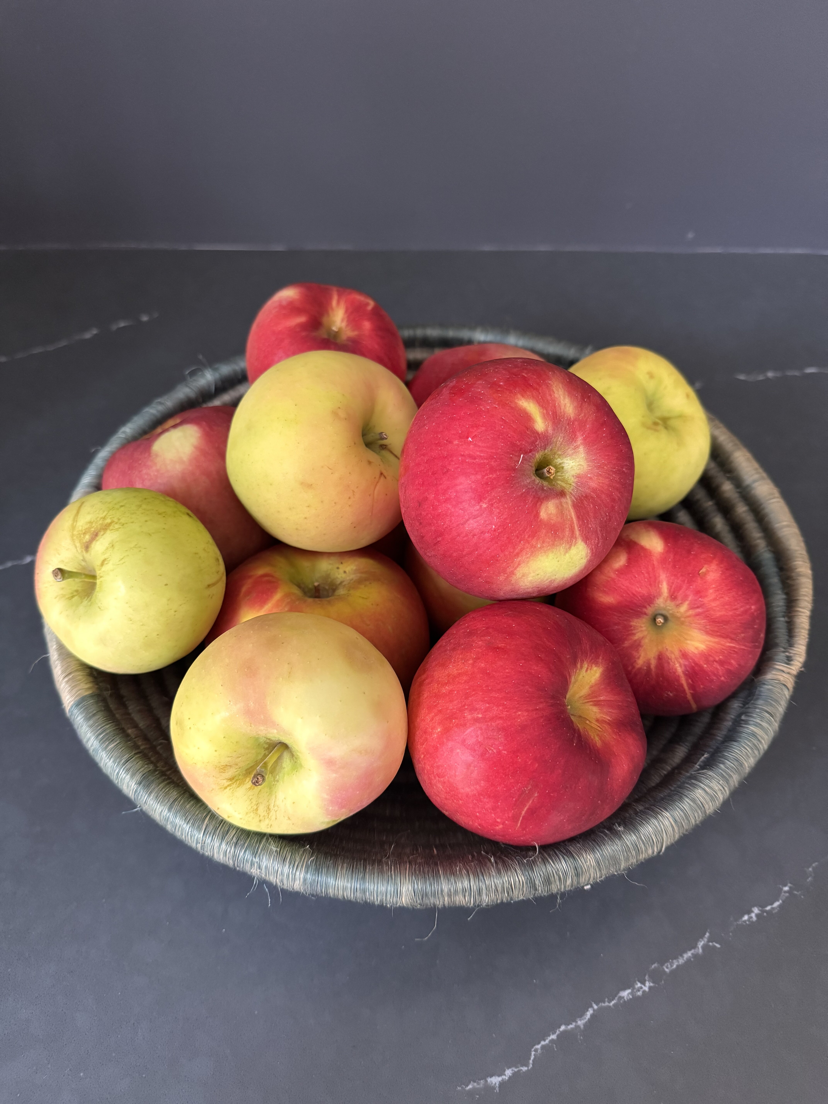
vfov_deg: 71.6
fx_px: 765
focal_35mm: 24
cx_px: 414
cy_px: 552
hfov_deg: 56.8
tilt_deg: -47.9
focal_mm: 6.76
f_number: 1.78
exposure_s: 1/60
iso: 640
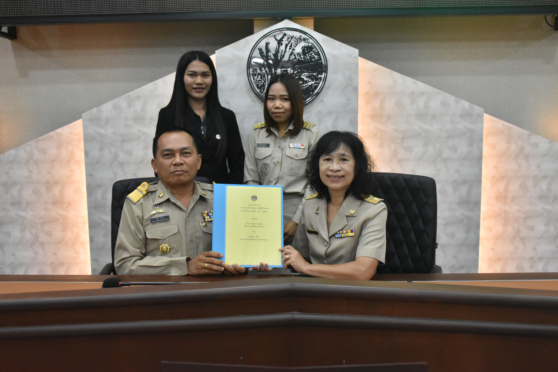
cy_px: 186
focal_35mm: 34
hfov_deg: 55.1
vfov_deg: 38.4
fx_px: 535
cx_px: 279
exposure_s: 1/160
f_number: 6.3
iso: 2500
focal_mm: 23
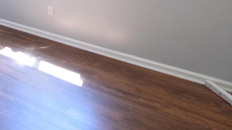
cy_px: -36
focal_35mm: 46
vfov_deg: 23.2
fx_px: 283
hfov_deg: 37.6
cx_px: -21
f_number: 3.5
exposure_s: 1/160
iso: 2500
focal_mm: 10
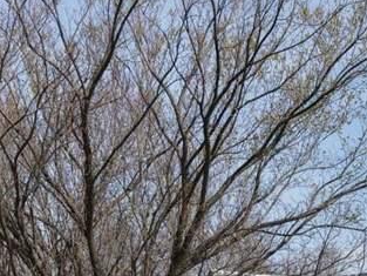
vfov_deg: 13.3
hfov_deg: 19.3
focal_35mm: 98
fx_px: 1039
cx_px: 393
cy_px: 521
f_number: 1.8
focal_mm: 8.67
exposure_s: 1/4000
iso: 140
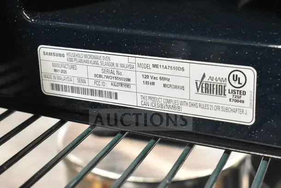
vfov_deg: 18.9
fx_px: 562
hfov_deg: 28.1
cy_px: 94
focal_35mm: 72
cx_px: 140
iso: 6400
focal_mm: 48
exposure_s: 1/250
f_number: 8
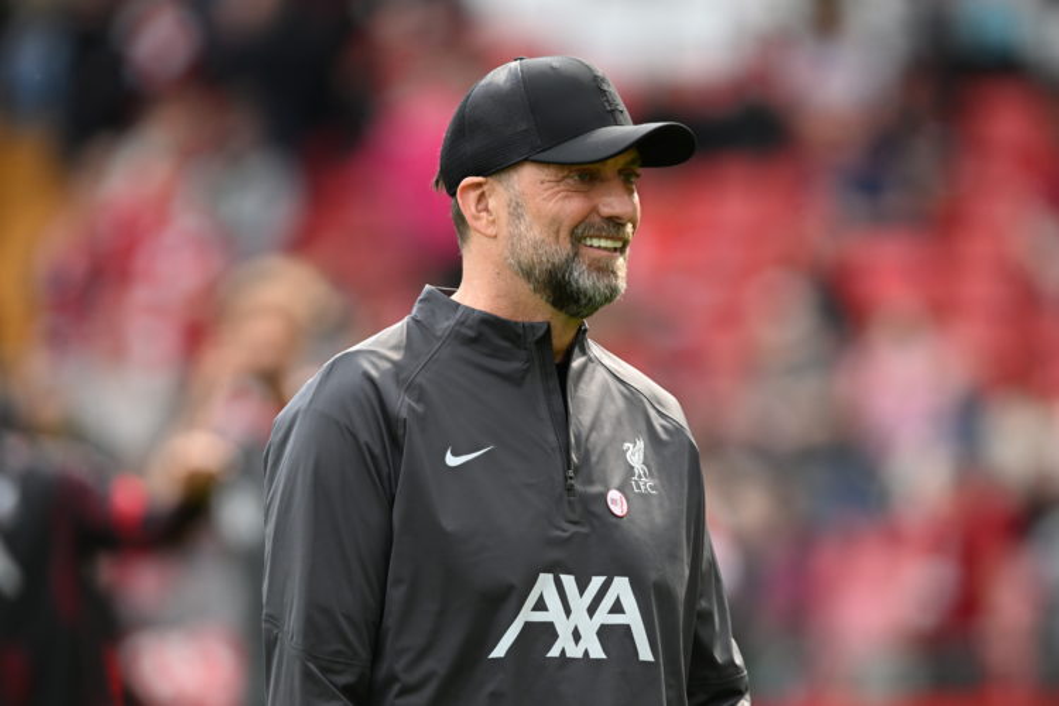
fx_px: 11766
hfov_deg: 5.2
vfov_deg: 3.4
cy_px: 353
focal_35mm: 400
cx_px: 530
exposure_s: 1/1600
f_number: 4.5
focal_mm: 400
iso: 1000
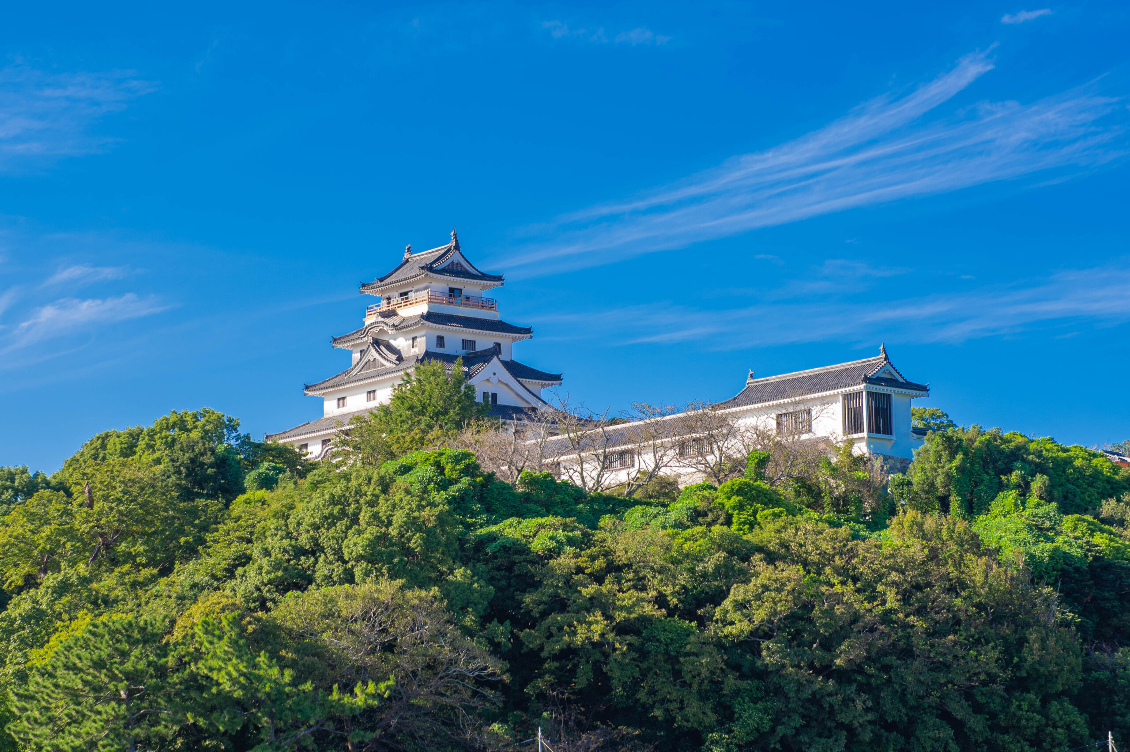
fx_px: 2196
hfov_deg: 28.9
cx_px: 565
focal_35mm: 70
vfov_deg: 19.4
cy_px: 376
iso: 100
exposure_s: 1/160
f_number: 7.1
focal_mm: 70
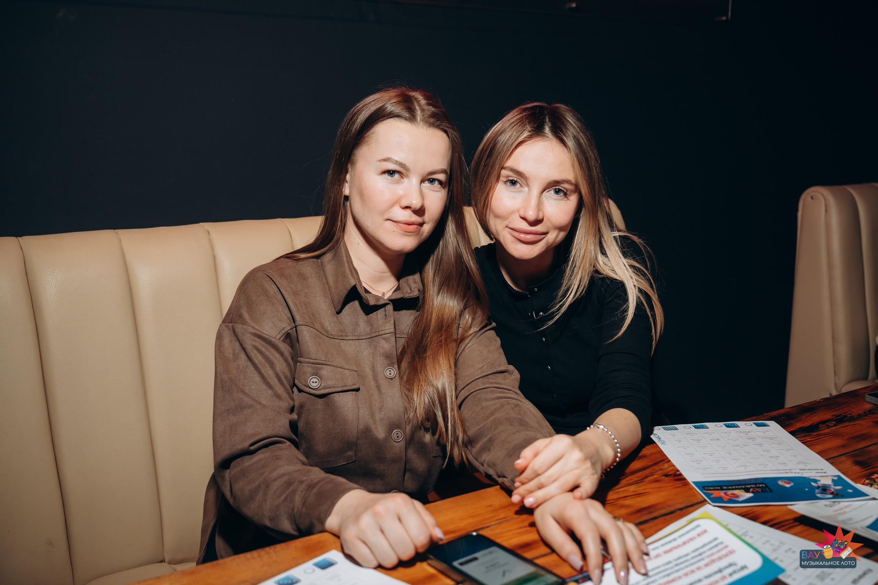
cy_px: 321
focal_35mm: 35
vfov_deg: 38.0
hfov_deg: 54.6
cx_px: 490
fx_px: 849
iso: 320
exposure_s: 1/160
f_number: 3.2
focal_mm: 28
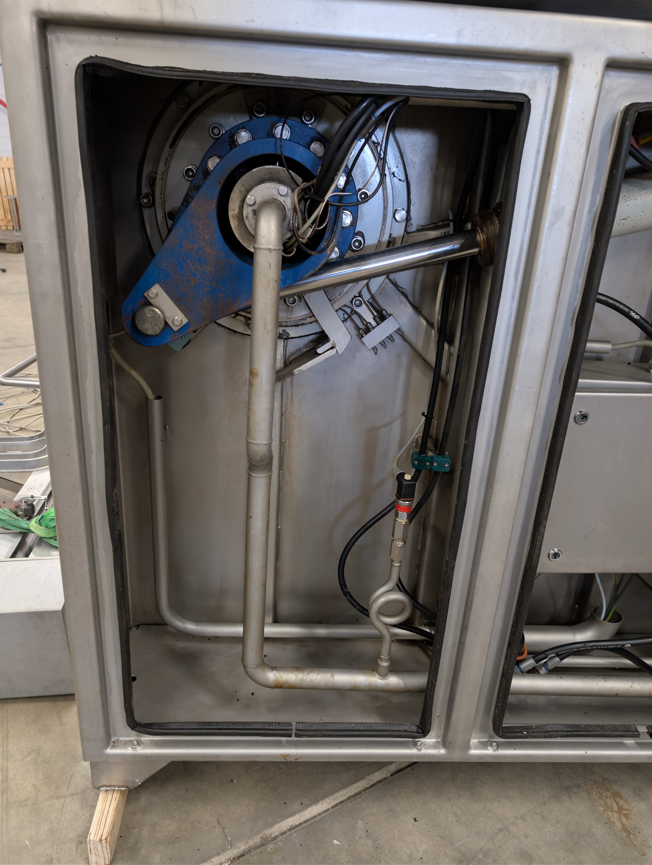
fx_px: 601
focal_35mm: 24
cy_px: 432
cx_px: 326
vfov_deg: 71.5
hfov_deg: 56.9
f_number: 1.68
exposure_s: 1/16.7
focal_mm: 6.9
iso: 147
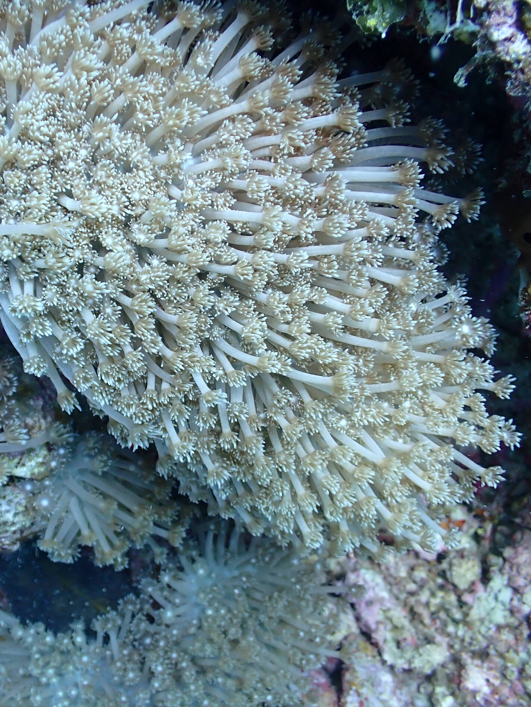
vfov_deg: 45.8
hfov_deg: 34.7
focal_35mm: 41
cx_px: 163
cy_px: 354
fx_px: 838
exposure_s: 1/125
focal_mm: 5.4
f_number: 2.3
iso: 100
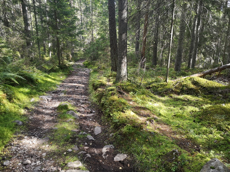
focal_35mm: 27
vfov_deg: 51.4
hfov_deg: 65.3
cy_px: 86
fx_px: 179
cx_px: 115
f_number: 1.8
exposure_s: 1/100
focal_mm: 3.95
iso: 64
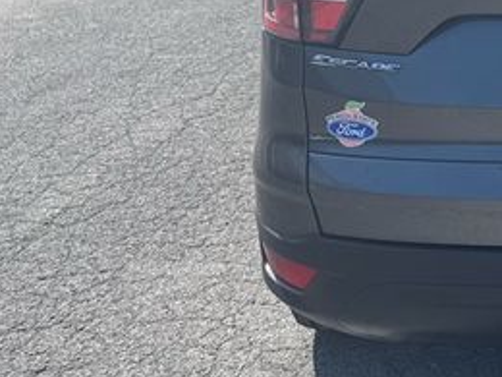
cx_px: 616
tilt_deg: -12.8
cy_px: -8
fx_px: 856
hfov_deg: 28.2
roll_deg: +0.9
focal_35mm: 59
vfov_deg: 23.7
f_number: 1.78
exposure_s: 1/2415
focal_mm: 6.76
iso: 80
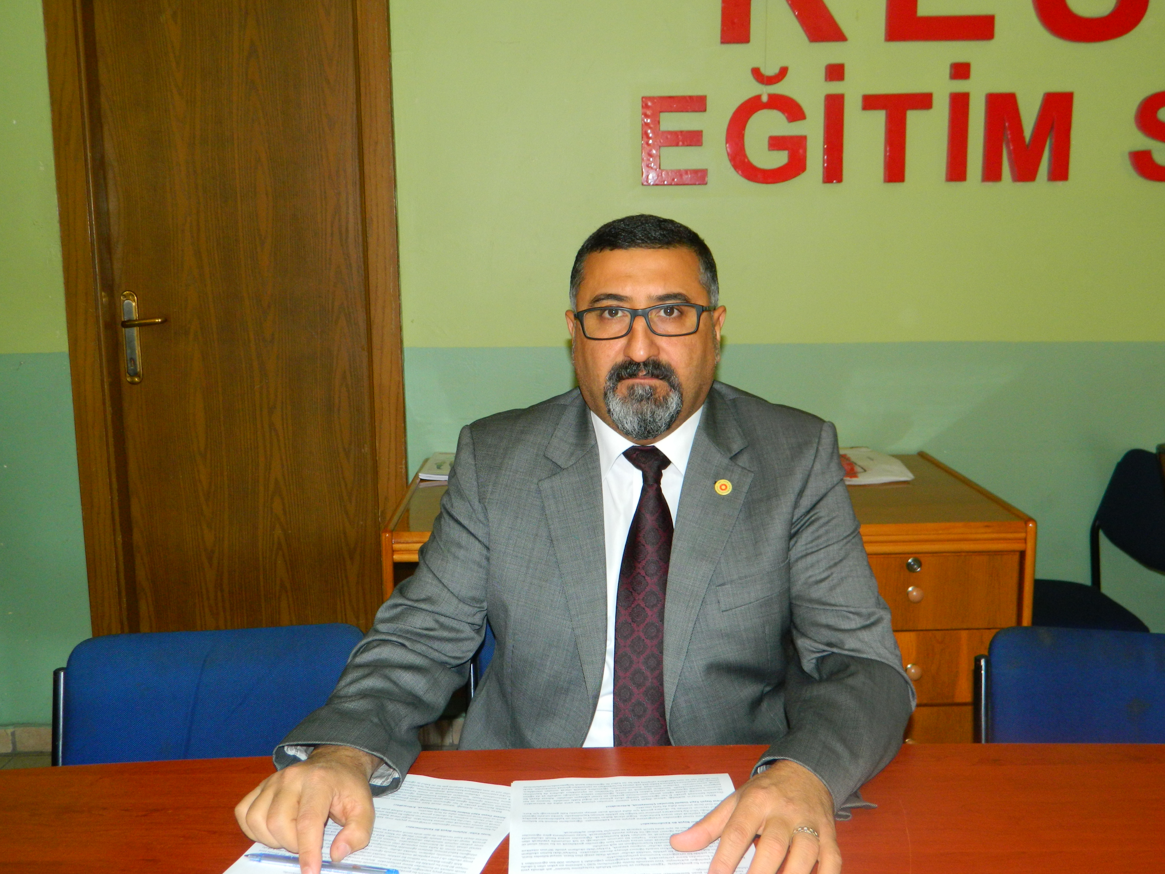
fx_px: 1178
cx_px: 582
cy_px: 437
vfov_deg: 40.7
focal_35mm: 35
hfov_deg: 52.6
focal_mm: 6.2
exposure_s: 1/30
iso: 200
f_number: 3.3
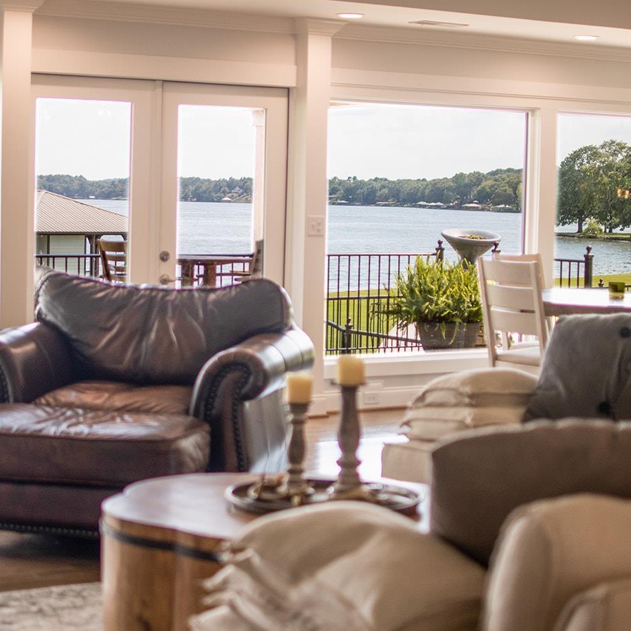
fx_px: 1588
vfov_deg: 22.5
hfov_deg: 22.4
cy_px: 351
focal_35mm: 77
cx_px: 199
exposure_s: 1/400
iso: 250
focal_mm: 35
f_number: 1.8
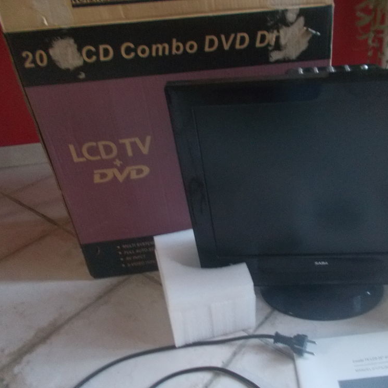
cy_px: 196
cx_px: 252
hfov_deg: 51.7
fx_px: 393
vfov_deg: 52.5
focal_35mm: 31
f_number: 3.2
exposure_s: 1/6
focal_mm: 4.6
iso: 400
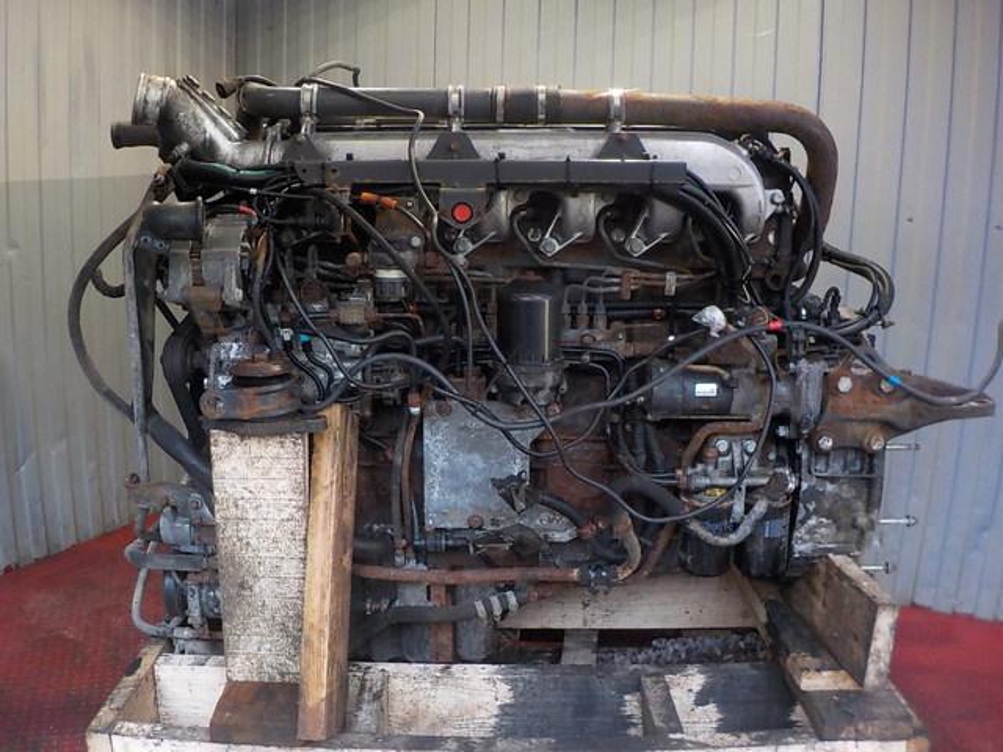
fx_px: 869
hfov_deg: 60.0
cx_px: 502
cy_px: 376
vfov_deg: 46.8
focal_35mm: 30
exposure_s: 1/30
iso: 320
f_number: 3.3
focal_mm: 4.1
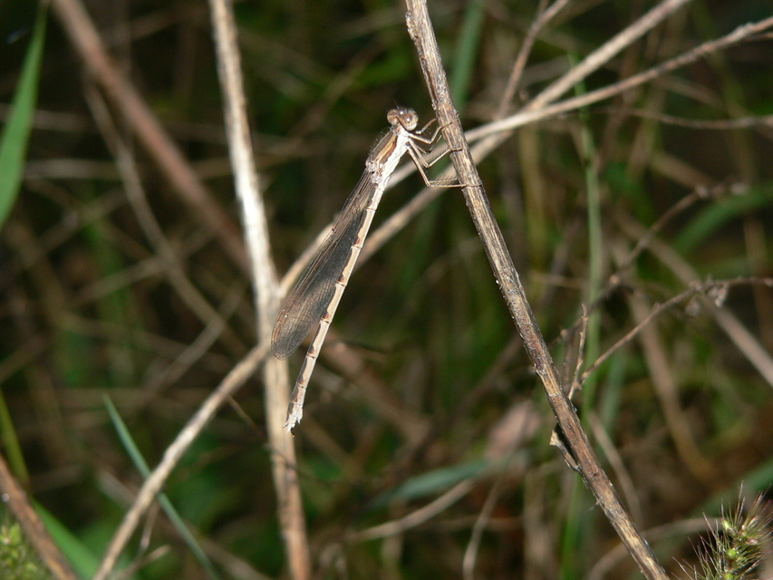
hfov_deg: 19.8
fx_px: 2211
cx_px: 386
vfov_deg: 14.9
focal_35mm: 99
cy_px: 290
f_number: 4
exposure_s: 1/60
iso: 100
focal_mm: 16.4
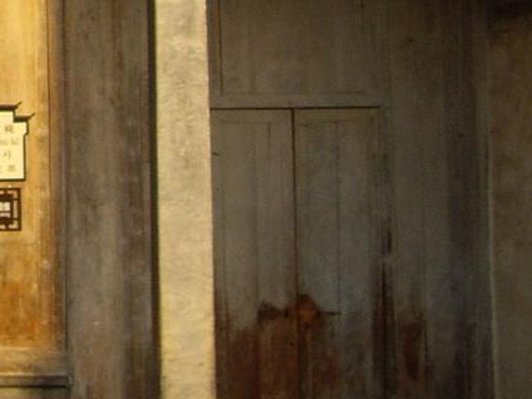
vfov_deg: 8.4
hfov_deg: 10.8
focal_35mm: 172
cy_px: -284
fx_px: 2643
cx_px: -419
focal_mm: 7.9
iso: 100
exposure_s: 1/400
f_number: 2.8
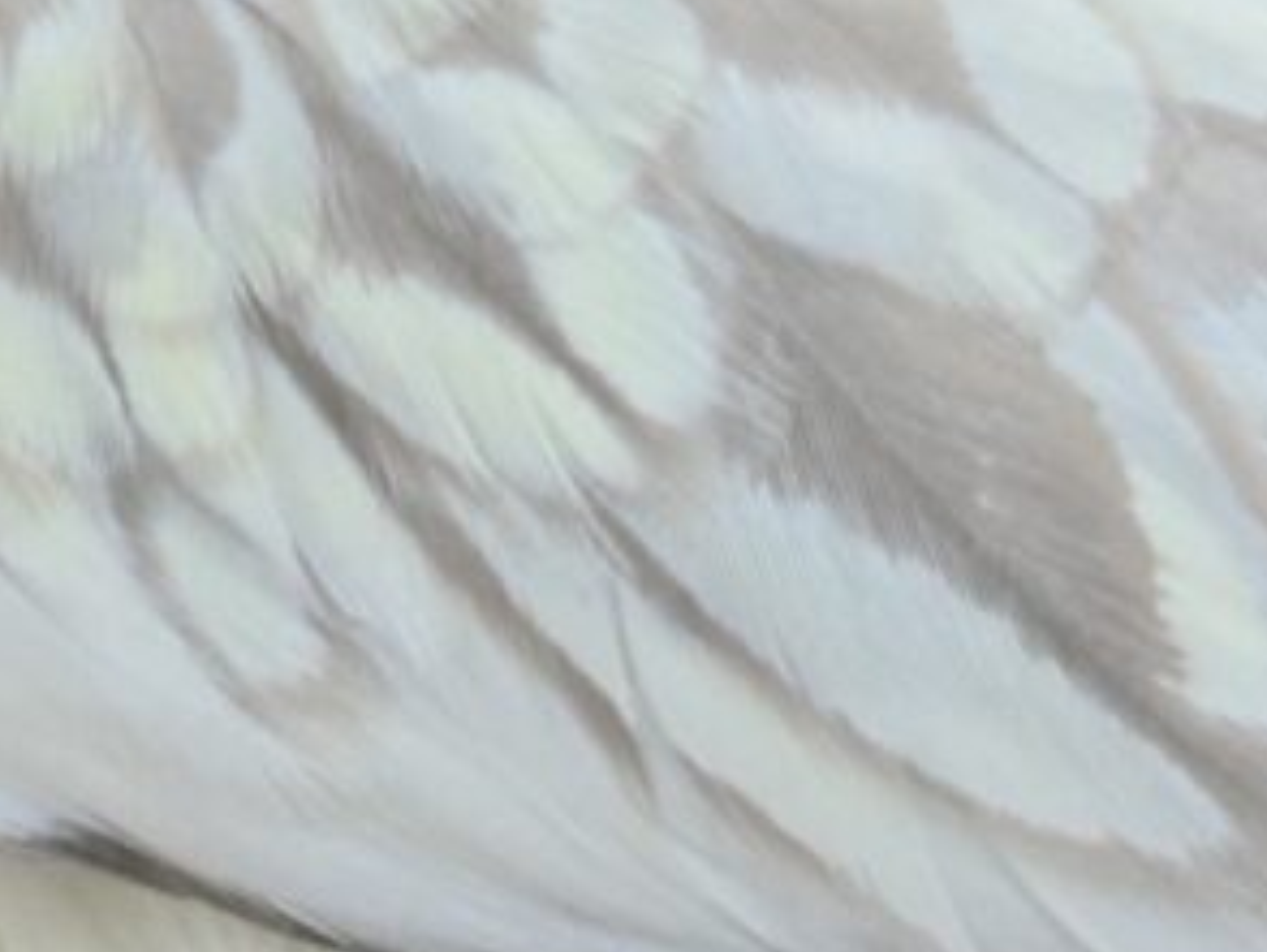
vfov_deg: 6.9
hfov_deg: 8.9
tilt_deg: -18.2
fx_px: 7766
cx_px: -1082
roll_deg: -2.3
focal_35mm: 212
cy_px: -448
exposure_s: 1/50
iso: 50
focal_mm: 5.96
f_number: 1.6
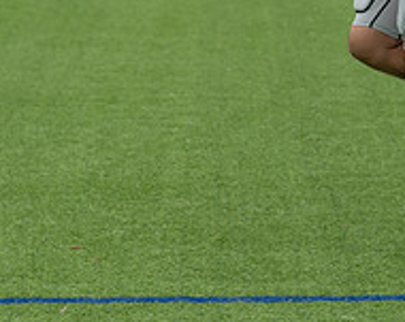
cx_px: 320
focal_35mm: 291
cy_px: -89
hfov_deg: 6.7
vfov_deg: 5.3
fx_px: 3479
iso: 200
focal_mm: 76
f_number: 3.5
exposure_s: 1/1250
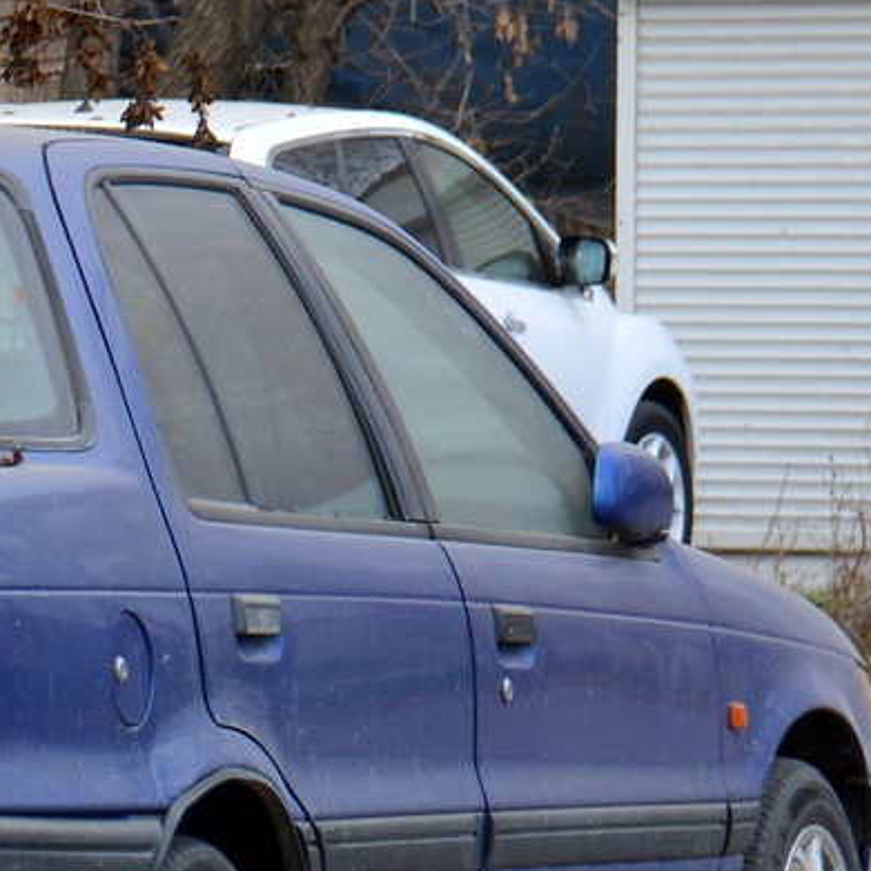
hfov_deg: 5.8
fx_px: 8626
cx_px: -169
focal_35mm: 303
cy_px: 397
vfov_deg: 5.8
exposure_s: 1/125
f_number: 5.6
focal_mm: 62
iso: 320
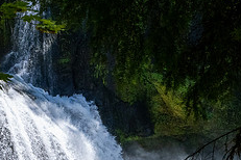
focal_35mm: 168
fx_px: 1125
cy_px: 112
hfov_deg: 12.1
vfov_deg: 8.2
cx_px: -10
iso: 1250
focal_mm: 45
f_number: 14
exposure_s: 1/640
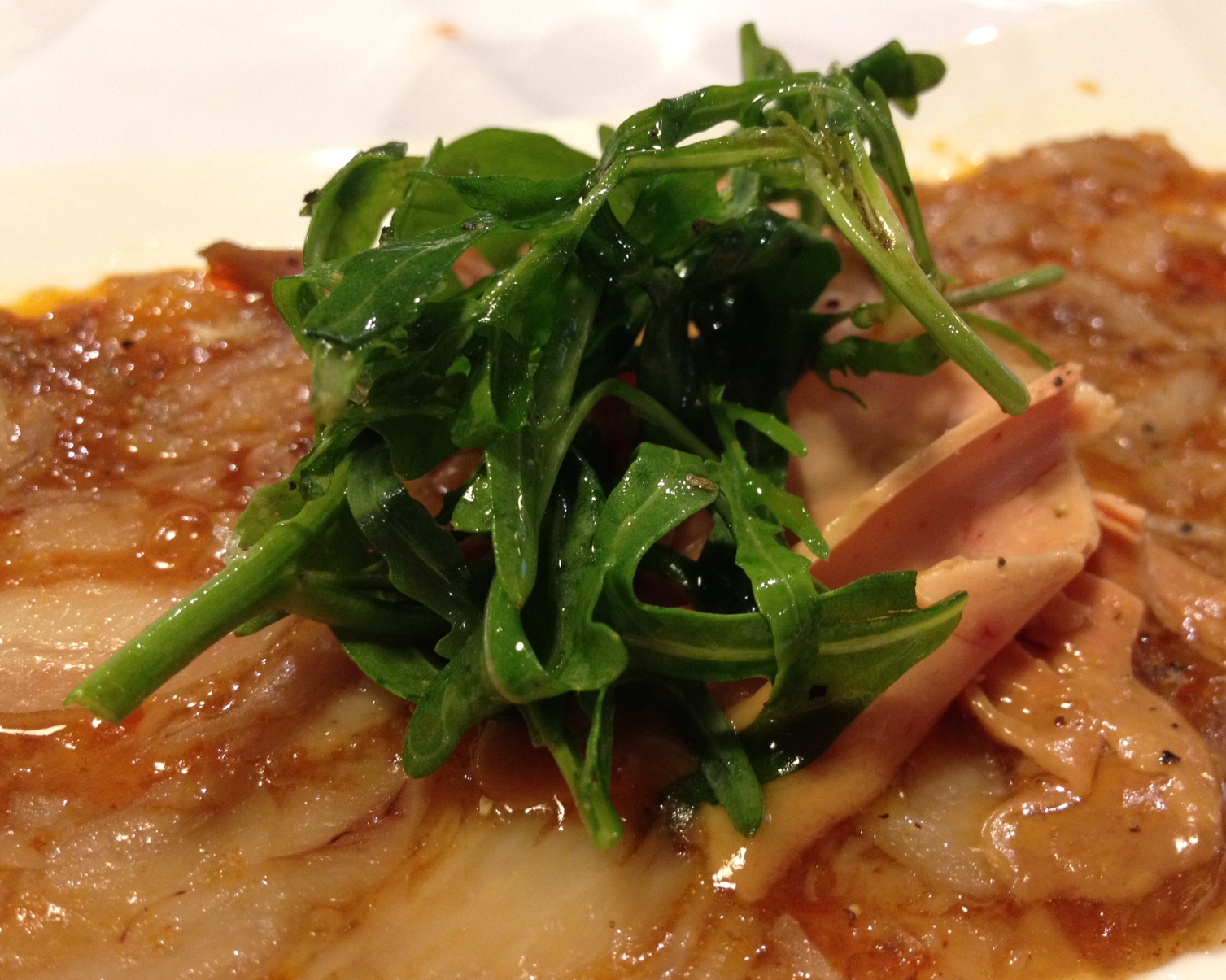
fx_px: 1342
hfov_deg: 49.1
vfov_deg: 40.1
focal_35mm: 37
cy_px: 487
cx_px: 641
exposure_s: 1/20
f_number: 2.4
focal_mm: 4.28
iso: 200
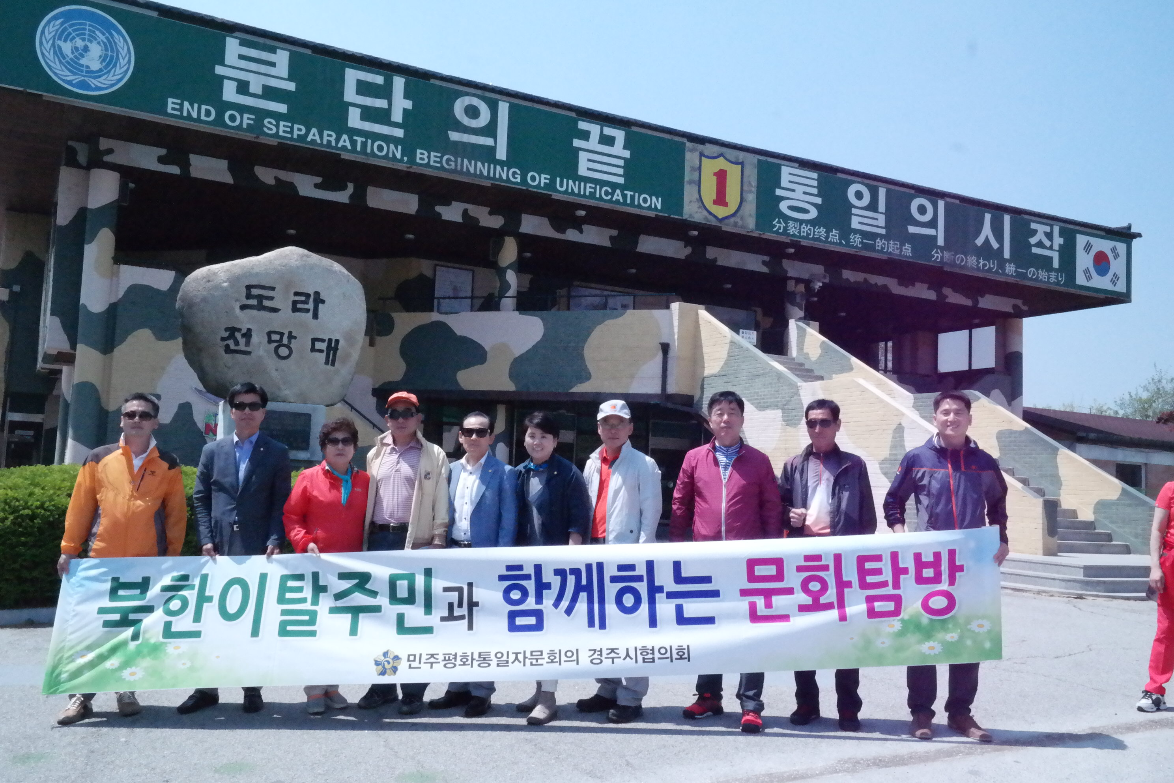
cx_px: 587
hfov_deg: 63.7
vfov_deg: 45.0
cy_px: 392
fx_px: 946
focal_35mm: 29
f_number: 22
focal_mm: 19
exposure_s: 1/1250
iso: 6400
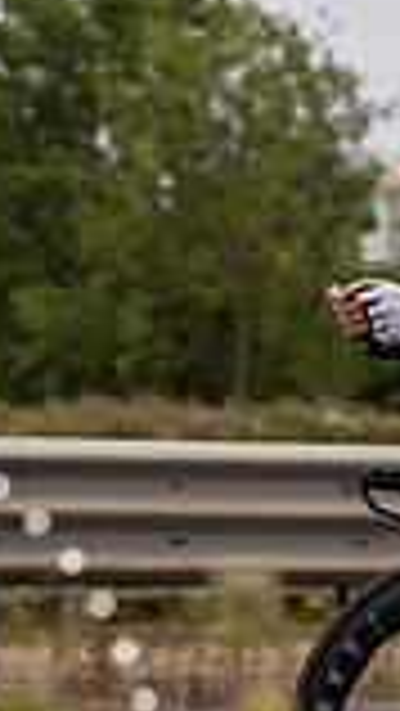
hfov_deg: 4.5
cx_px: 449
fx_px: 5086
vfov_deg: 8.0
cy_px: 583
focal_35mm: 270
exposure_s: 1/800
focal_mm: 70
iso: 100
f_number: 3.5
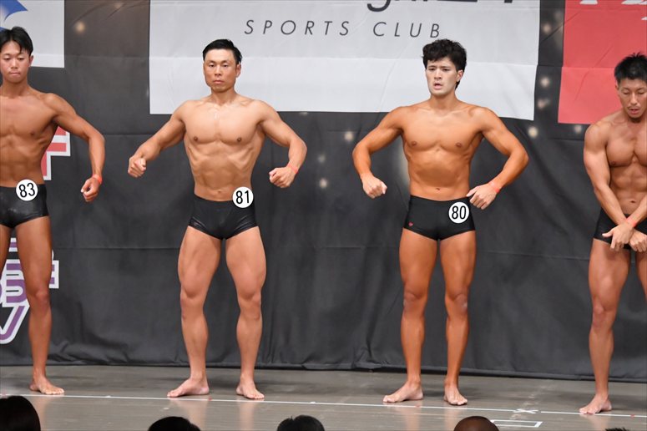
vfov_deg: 6.3
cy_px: 216
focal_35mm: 217
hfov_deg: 9.5
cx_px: 324
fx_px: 3898
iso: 6400
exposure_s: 1/400
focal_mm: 145
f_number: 5.6
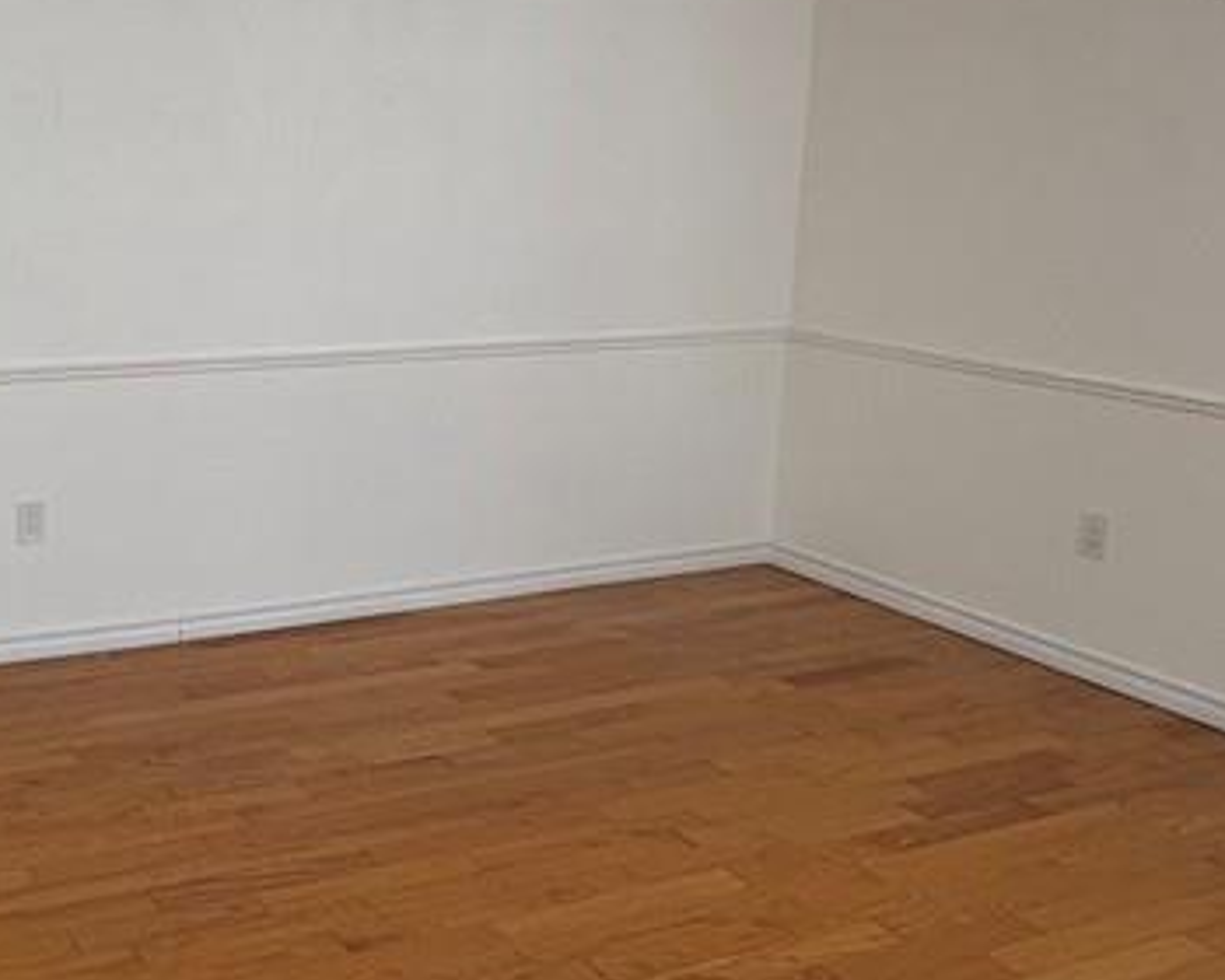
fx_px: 1450
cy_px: 340
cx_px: 122
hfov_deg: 42.1
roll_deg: +0.3
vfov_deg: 37.0
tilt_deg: -7.8
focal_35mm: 40
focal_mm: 2.22
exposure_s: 1/120
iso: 125
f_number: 2.2
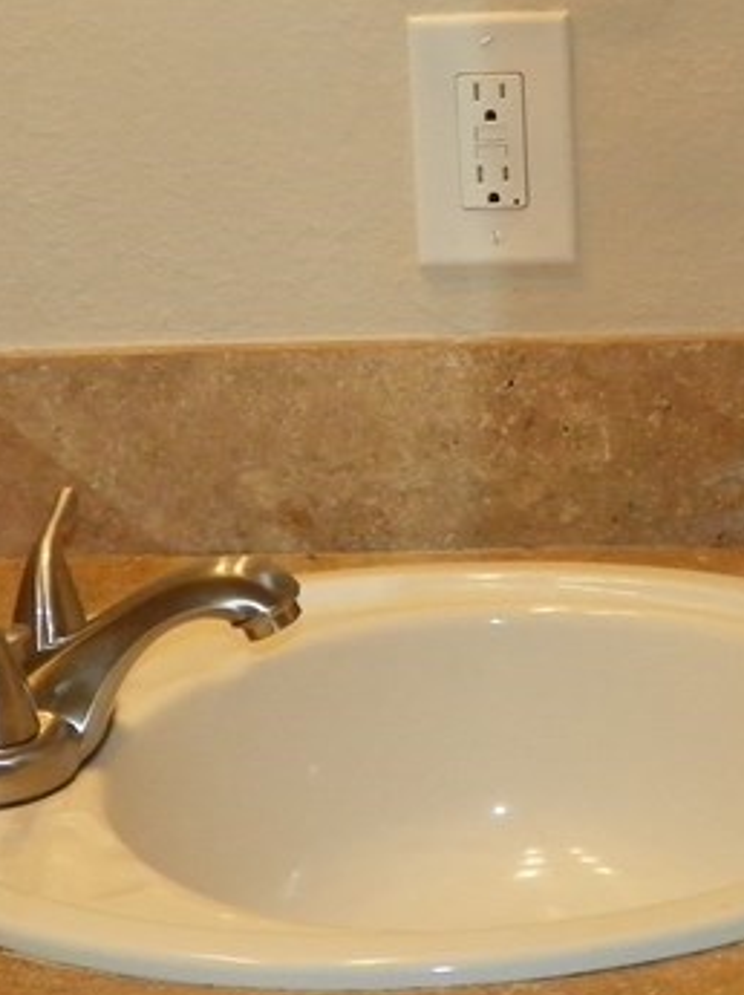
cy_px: 392
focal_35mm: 104
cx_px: 490
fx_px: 2986
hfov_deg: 14.2
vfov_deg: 18.9
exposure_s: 1/125
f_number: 3.2
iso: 200
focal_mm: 6.2
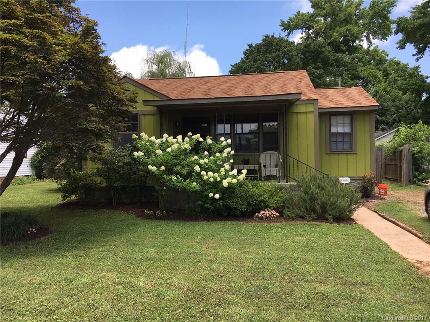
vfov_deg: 48.2
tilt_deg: -0.9
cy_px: 161
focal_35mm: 29
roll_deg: +1.1
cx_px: 215
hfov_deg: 61.7
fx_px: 360
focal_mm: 4.15
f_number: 2.2
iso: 25
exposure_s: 1/801
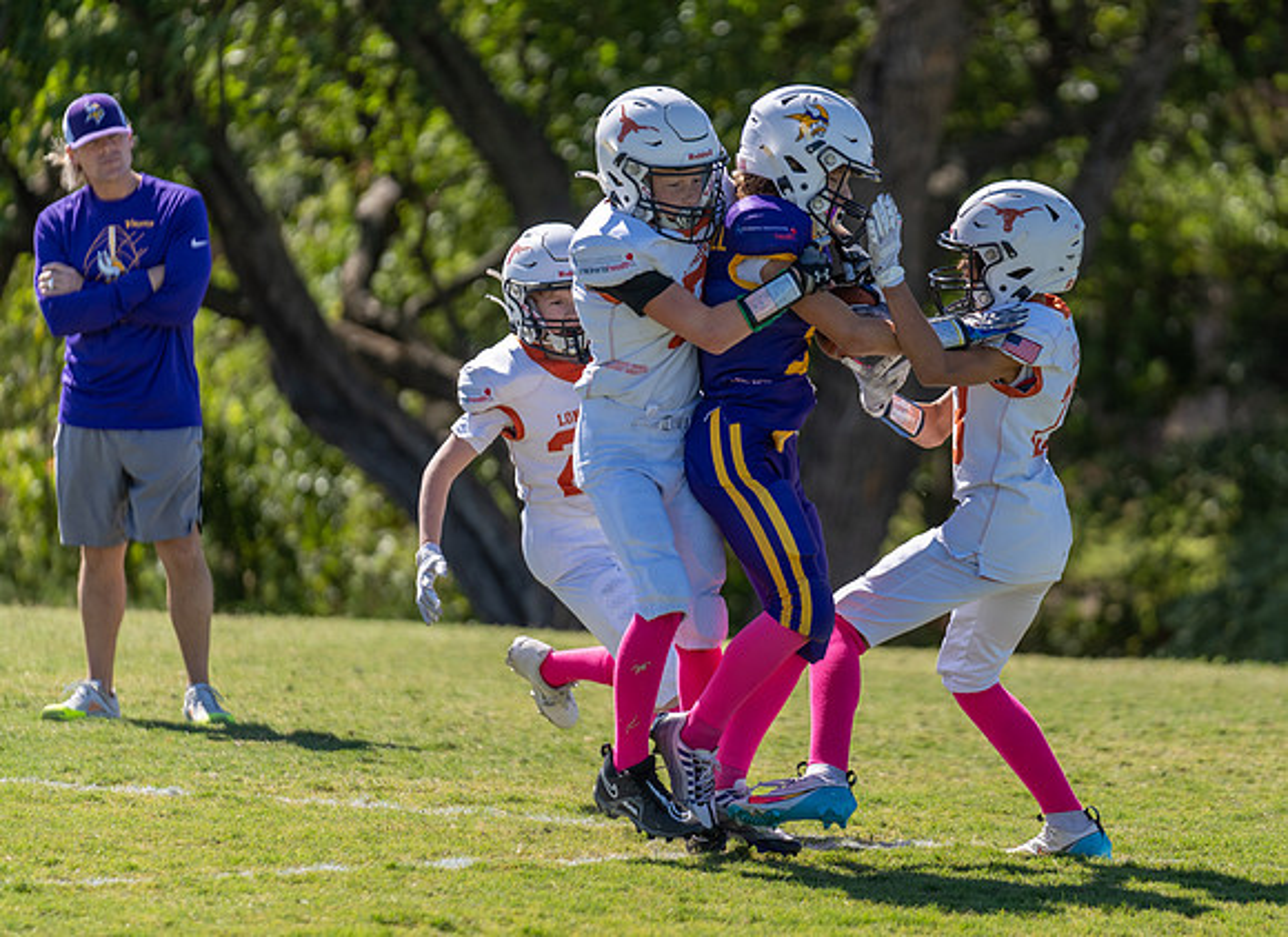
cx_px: 812
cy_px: 471
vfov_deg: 5.4
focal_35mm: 270
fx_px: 9928
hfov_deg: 7.4
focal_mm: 200
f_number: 2.8
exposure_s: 1/1600
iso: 100
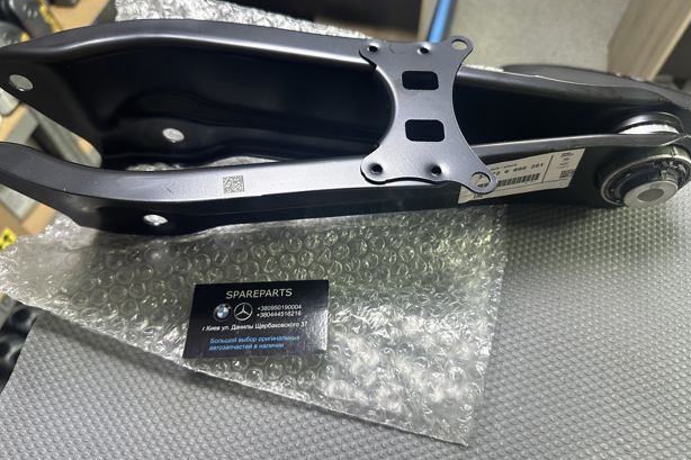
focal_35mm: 26
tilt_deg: -59.0
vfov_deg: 49.5
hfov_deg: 69.4
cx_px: 342
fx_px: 499
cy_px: 226
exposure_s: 1/60
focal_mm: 6.86
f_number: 1.78
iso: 250
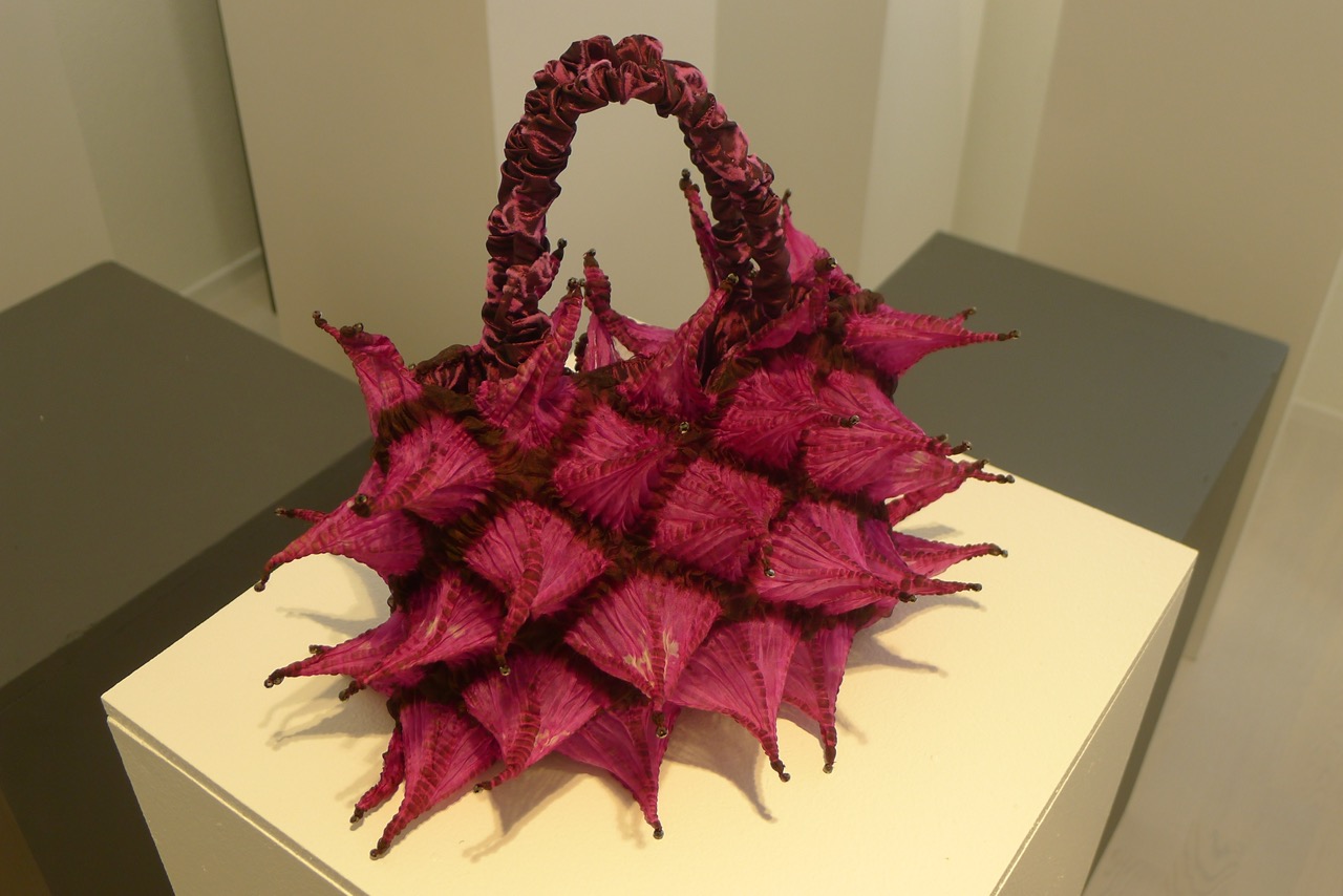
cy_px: 448
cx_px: 672
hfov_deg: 51.9
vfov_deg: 36.0
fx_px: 1381
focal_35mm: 37
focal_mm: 7.9
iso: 100
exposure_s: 1/80
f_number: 2.4
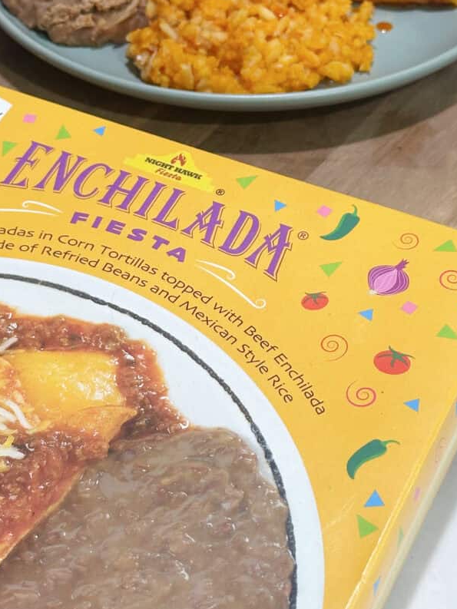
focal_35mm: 62
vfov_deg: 31.1
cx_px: 243
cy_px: 227
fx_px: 1091
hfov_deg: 23.7
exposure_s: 1/60
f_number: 1.8
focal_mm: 6.9
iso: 160
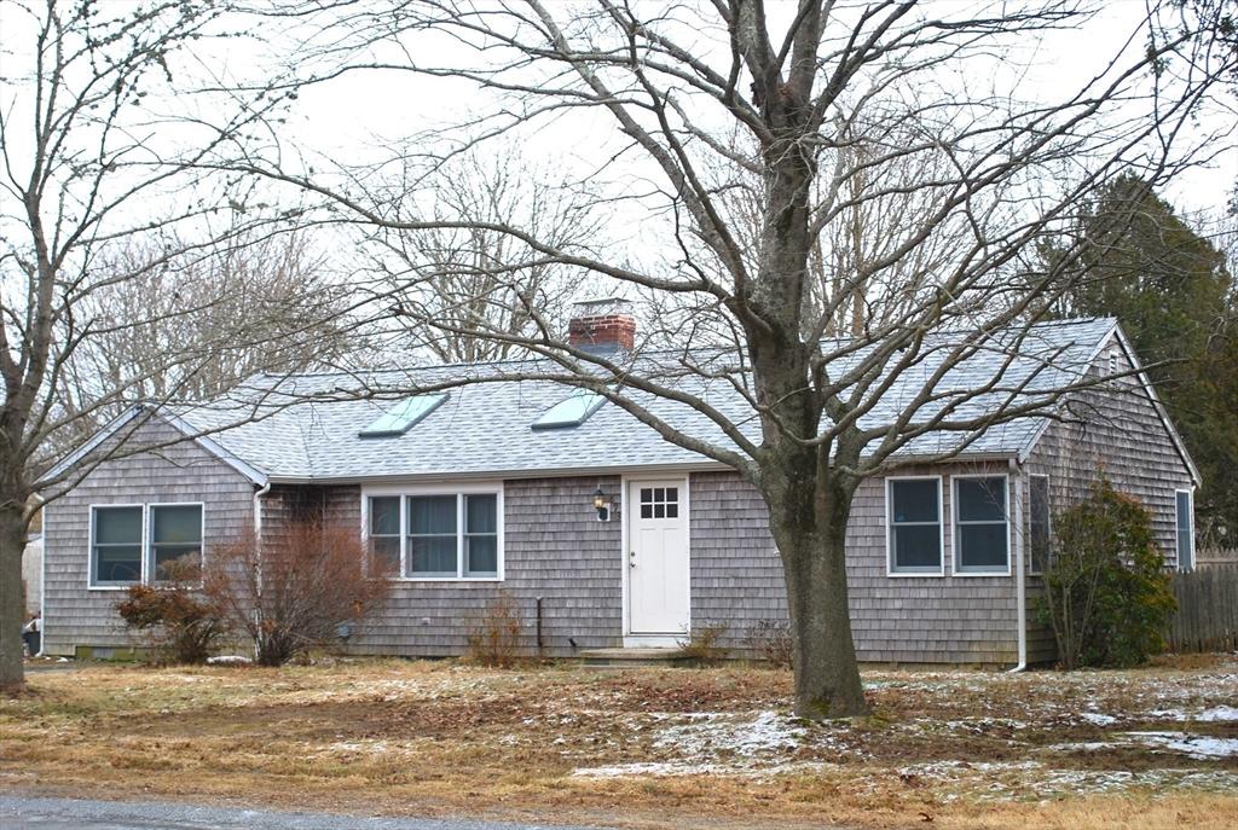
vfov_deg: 21.7
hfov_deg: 31.8
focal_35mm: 63
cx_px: 619
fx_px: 2171
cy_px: 415
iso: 100
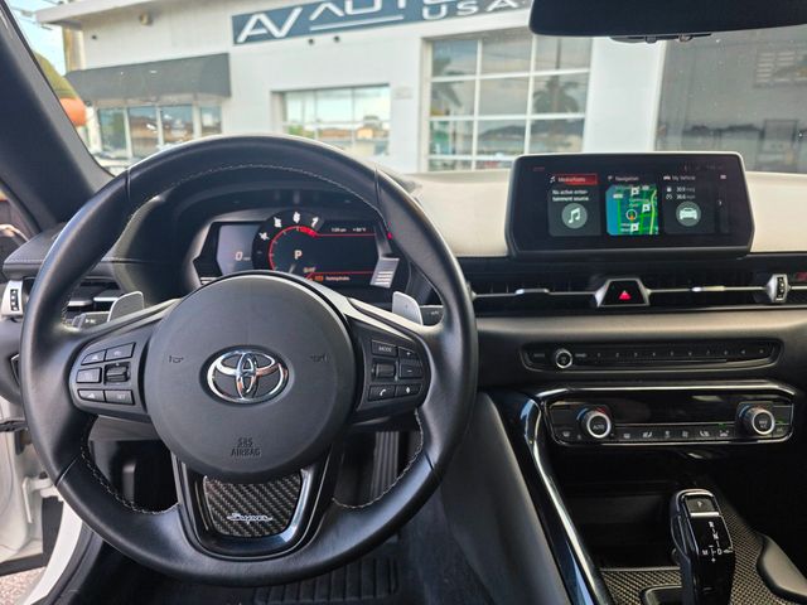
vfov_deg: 58.9
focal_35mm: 23
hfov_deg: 73.9
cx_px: 404
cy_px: 302
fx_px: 536
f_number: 1.7
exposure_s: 1/180
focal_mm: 6.3
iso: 40
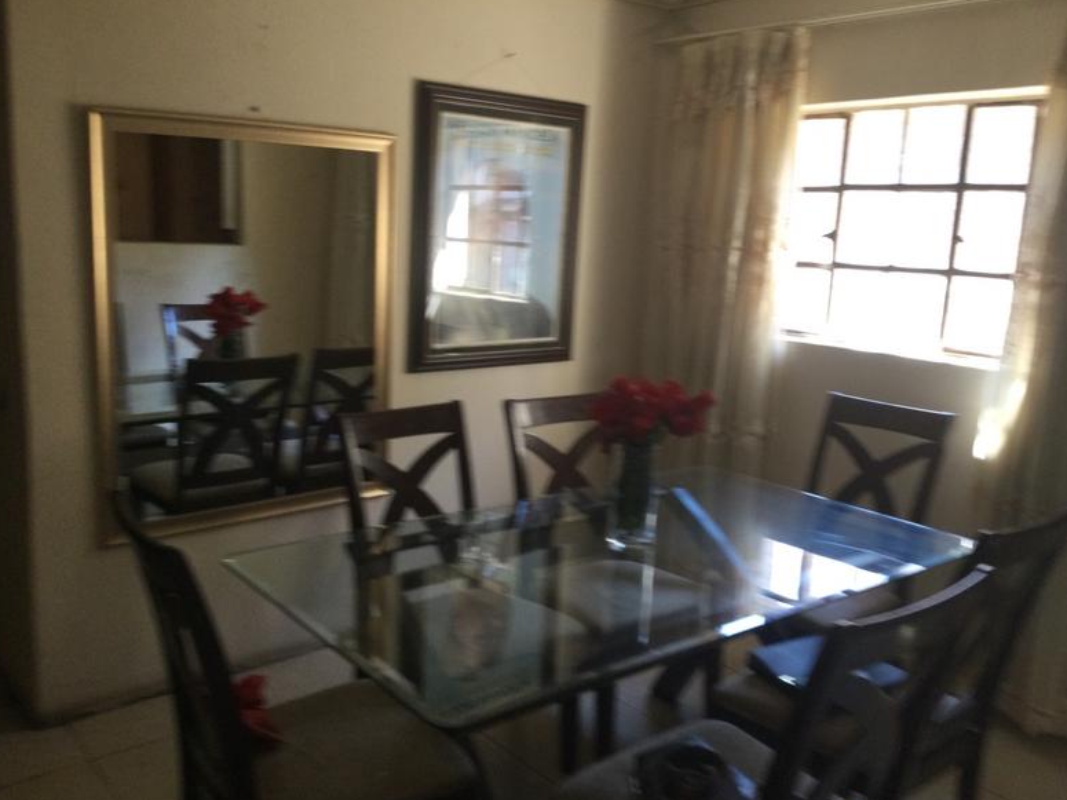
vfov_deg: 44.1
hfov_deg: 56.8
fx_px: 986
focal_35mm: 32
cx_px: 537
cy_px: 406
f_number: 2.4
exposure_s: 1/33
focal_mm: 3.3
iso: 64
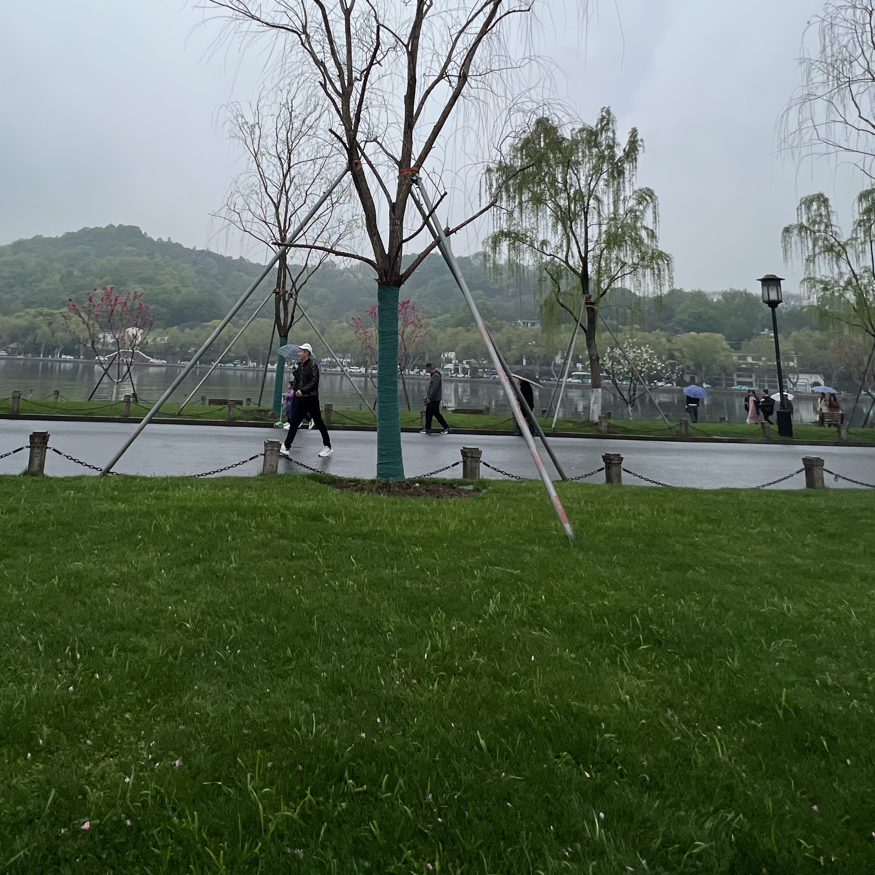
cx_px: 321
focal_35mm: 23
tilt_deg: +10.6
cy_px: 230
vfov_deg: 63.7
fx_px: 658
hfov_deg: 66.1
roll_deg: -4.0
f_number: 1.8
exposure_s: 1/1980
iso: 32
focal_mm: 1.57
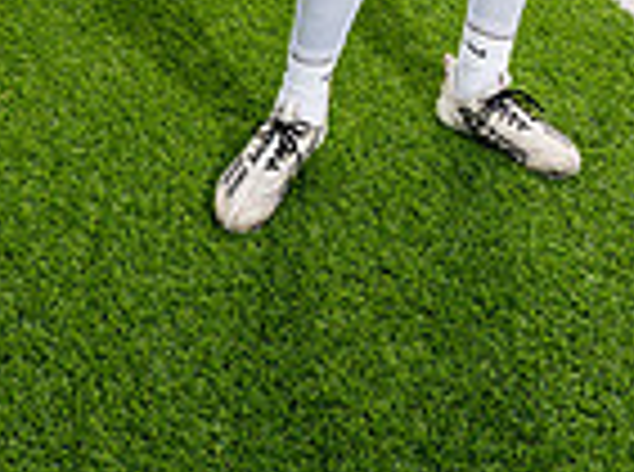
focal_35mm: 80
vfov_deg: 14.8
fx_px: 1461
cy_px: -490
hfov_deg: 24.3
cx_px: 445
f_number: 8
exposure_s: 1/250
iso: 100
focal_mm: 26
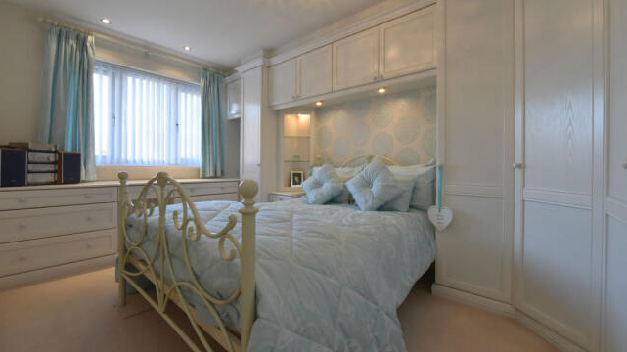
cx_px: 314
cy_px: 166
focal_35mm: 15
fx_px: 249
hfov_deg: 103.0
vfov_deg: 70.4
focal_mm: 14
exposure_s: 1/30
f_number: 18
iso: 1800
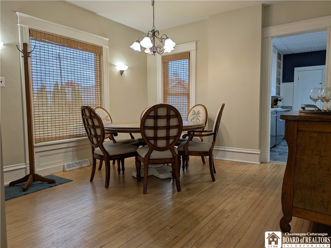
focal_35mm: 25
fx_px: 239
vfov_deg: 54.9
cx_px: 166
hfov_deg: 69.4
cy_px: 124
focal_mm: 5.43
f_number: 1.89
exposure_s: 1/120
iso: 68
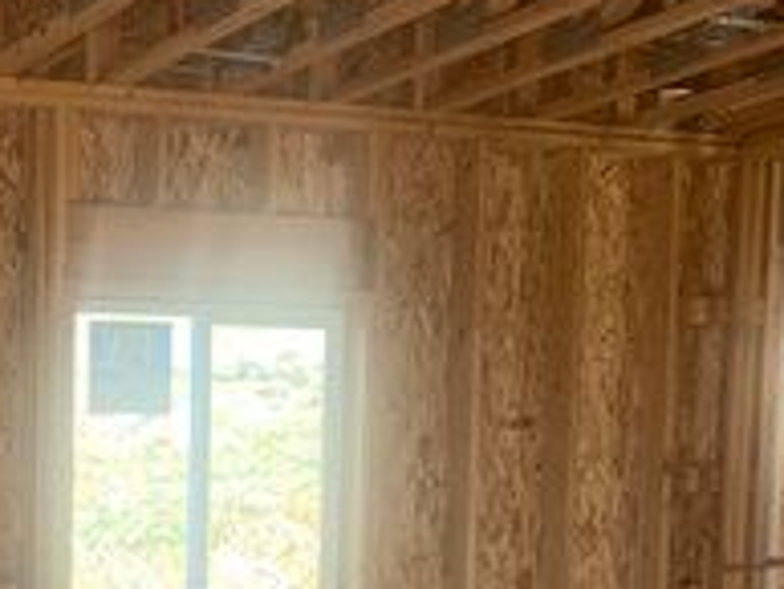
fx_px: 1949
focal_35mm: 86
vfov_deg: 16.2
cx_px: -114
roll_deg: +0.0
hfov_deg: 21.4
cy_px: 784
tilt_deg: -5.6
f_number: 1.8
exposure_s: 1/121
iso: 80
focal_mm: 4.25
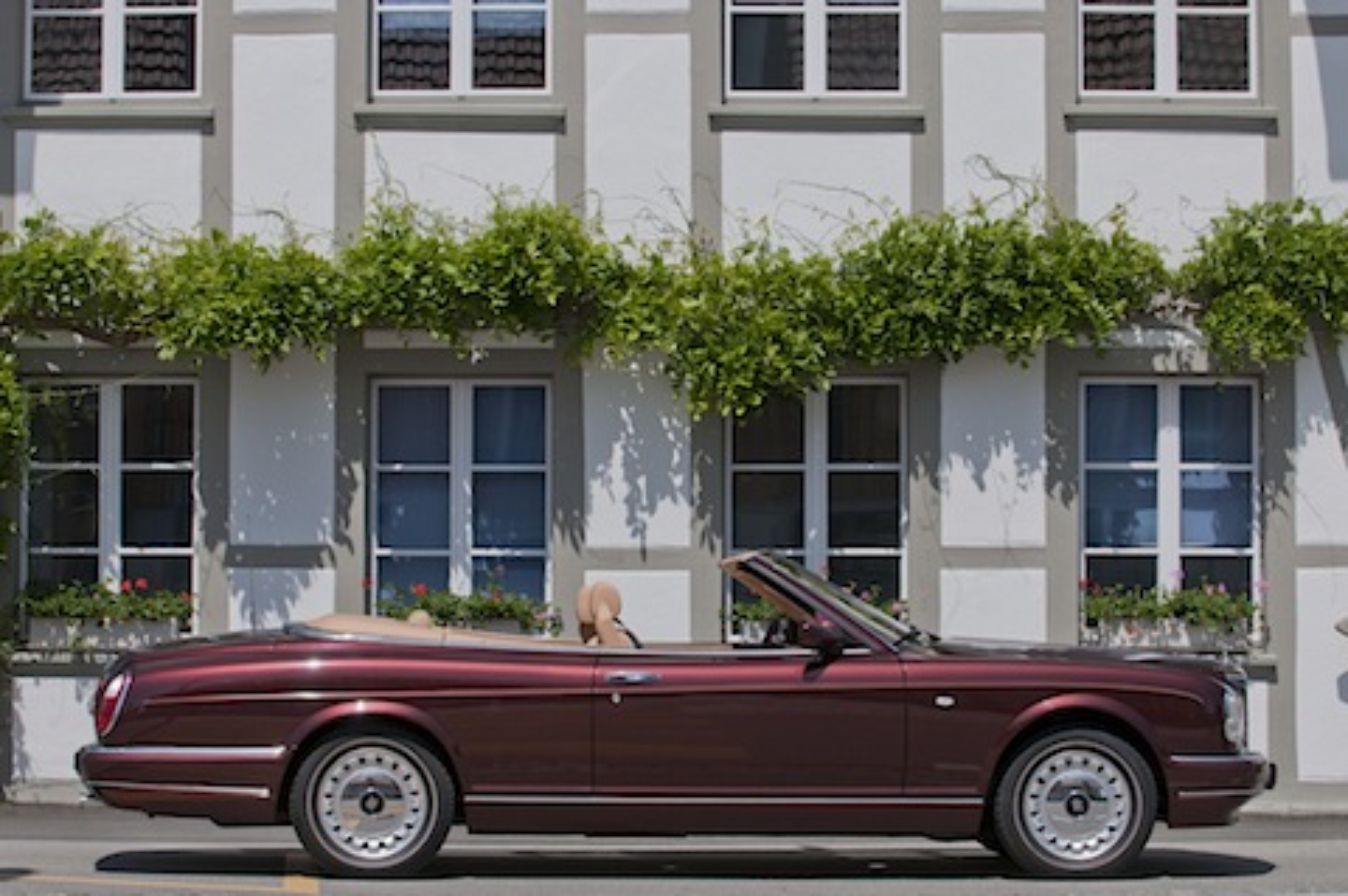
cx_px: 674
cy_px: 448
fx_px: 4376
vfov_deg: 11.7
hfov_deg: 17.5
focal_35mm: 117
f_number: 10
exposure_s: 1/320
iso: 100
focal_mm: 78
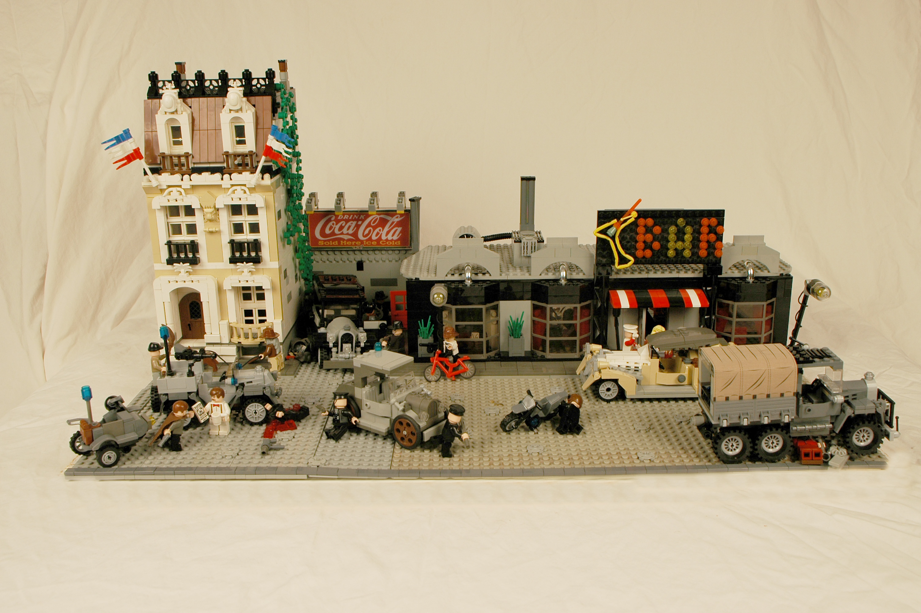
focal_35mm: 34
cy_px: 306
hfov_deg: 55.1
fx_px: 882
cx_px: 460
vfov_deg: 38.3
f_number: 8
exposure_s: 1/80
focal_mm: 23
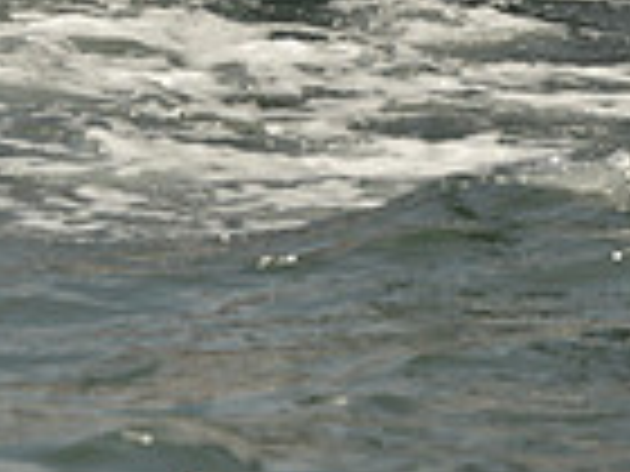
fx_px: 15998
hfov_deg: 2.3
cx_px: -43
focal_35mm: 879
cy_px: -823
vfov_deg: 1.7
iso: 280
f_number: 9
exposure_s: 1/1000
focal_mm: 220
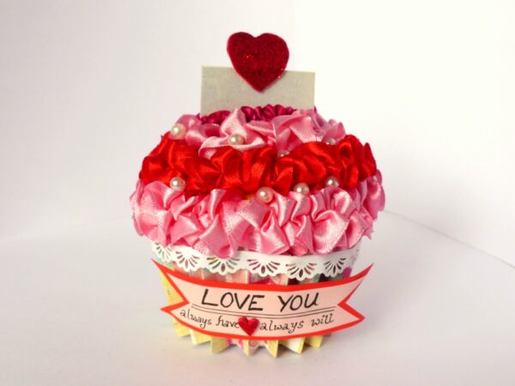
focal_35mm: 49
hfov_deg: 38.9
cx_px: 258
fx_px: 729
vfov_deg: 29.7
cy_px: 193
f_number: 4
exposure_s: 1/125
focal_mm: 8.7
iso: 100
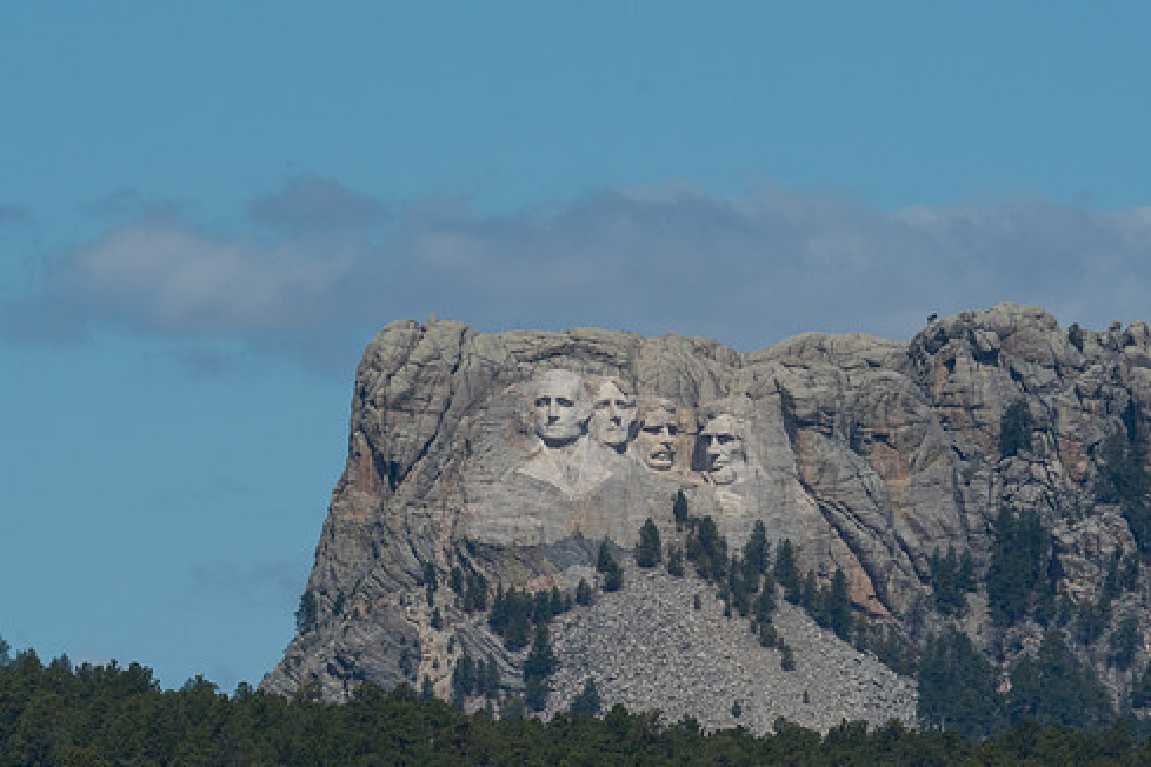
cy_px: 436
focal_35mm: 890
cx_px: 588
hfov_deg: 2.3
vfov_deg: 1.5
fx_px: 28453
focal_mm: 500
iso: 400
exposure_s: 1/1600
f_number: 11
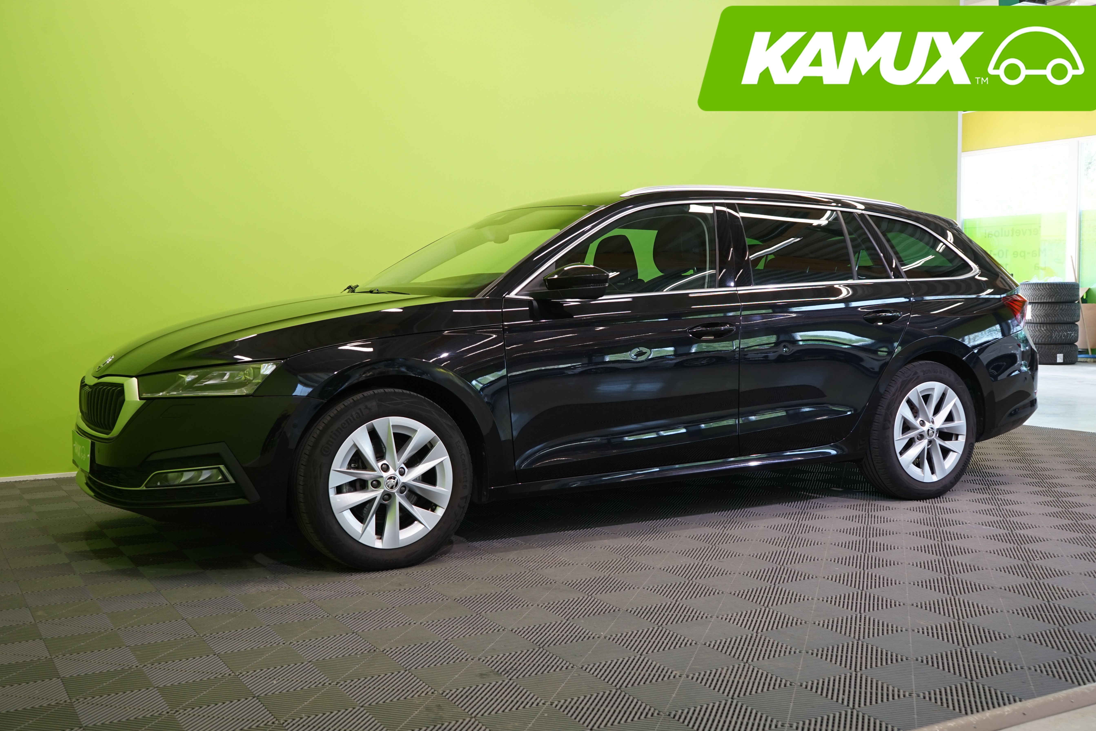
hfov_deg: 50.7
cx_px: 544
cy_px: 375
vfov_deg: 35.1
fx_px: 1157
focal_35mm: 38
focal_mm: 34
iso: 500
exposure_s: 1/40
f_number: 5.6
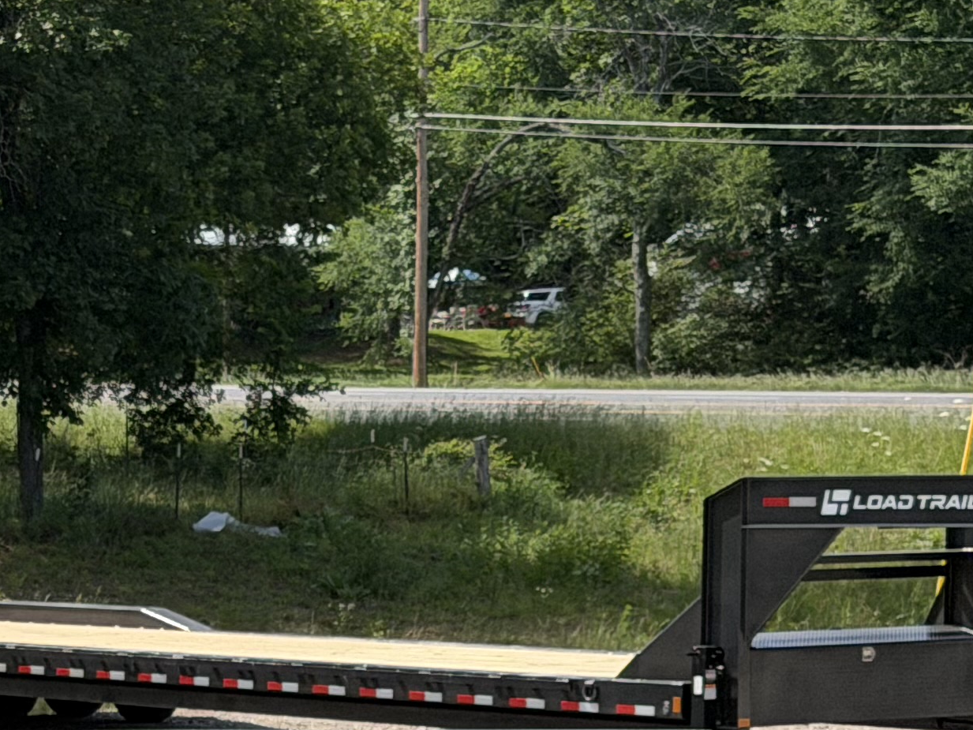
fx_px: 4413
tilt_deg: -2.4
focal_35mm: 157
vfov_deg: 9.4
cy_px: 829
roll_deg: +2.4
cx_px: -560
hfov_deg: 11.9
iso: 80
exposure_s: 1/5587
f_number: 1.78
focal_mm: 6.76
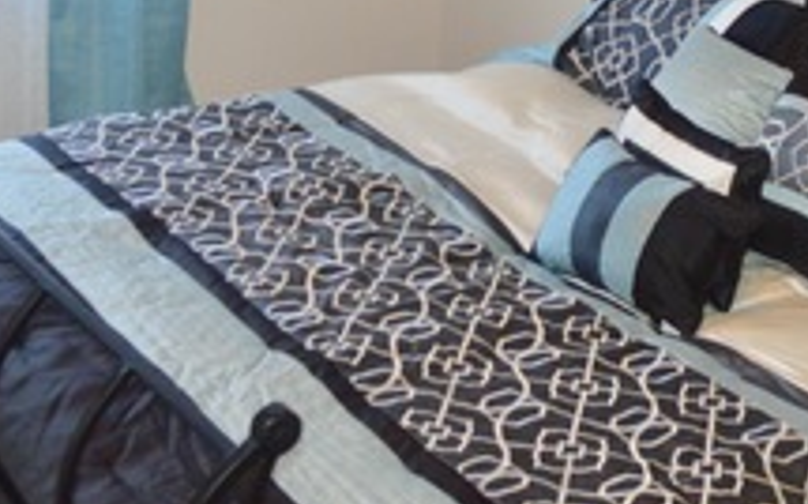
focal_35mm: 82
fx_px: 1804
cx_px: 522
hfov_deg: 25.1
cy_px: 30
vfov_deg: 15.7
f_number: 3.5
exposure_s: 1/60
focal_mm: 18
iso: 500
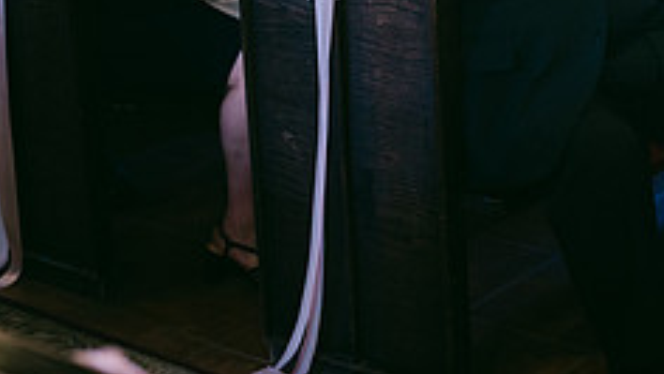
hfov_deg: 22.1
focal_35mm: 90
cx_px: 760
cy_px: -94
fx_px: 1585
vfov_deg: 13.1
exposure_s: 1/250
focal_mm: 35
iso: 800
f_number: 1.2
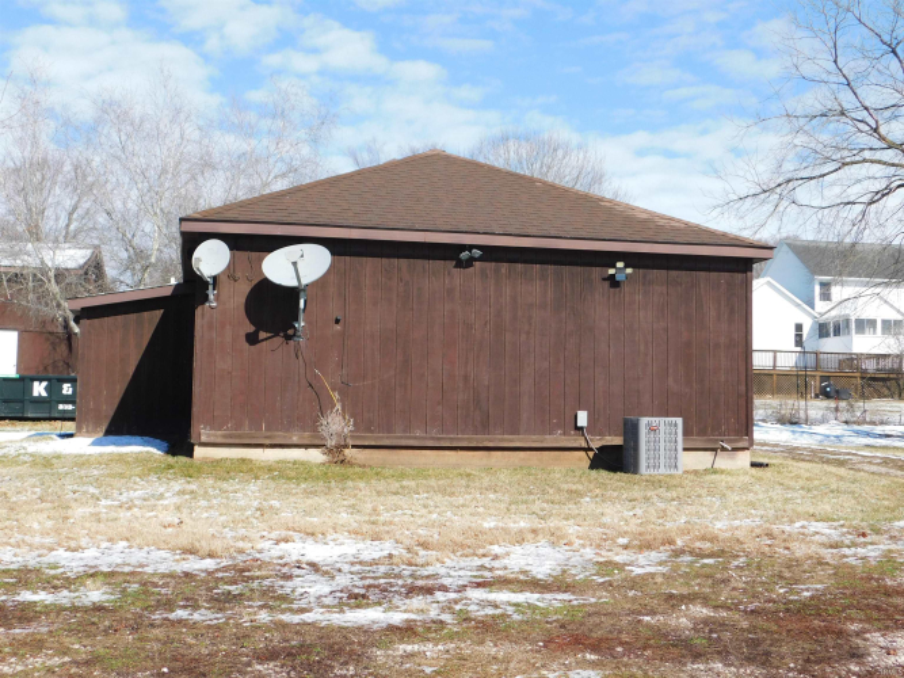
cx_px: 452
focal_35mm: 45
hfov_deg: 42.1
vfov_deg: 32.2
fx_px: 1175
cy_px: 339
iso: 125
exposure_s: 1/800
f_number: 3.7
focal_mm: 8
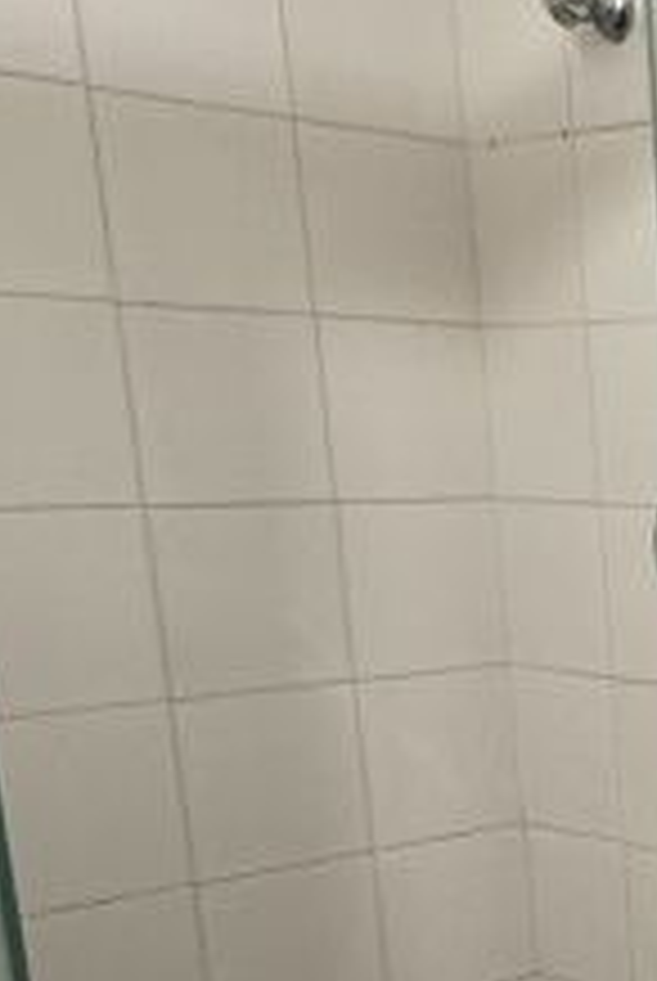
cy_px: 842
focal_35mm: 64
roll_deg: -0.3
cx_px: 1238
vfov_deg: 30.3
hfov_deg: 16.9
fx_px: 1746
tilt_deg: -14.0
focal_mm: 2.22
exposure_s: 1/60
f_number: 2.2
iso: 160
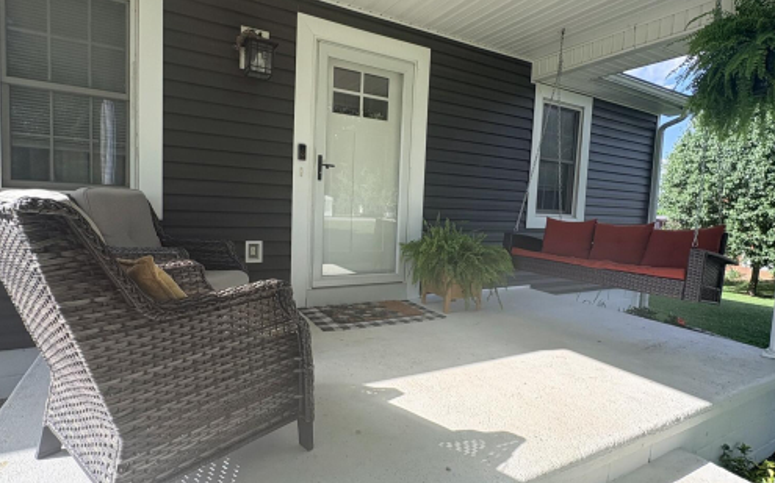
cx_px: 388
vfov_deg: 59.6
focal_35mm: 20
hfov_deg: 85.1
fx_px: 422
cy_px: 238
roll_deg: -2.4
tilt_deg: -3.2
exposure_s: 1/498
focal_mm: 2.22
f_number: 2.2
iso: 64
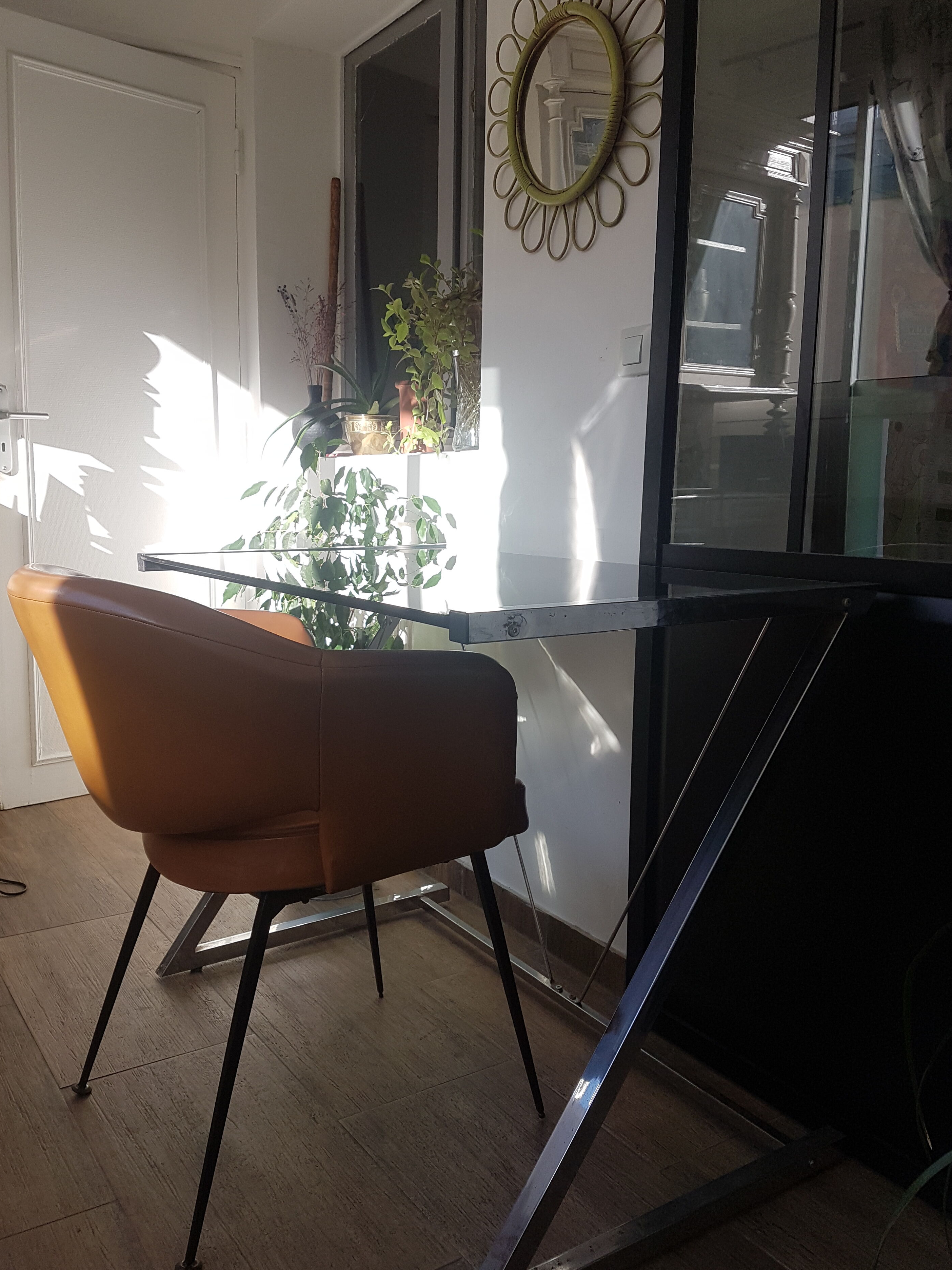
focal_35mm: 28
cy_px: 651
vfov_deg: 63.4
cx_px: 482
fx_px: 1027
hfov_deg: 49.7
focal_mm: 4.2
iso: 40
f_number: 1.7
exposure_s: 1/436
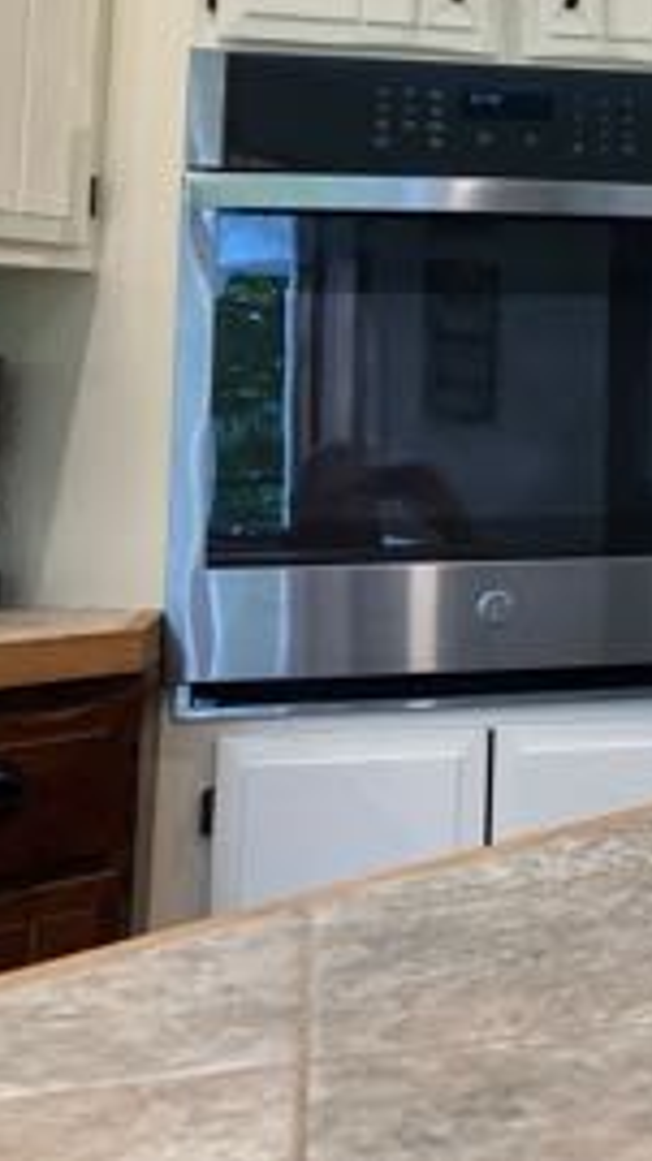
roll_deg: +0.2
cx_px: 1075
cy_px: 194
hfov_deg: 15.8
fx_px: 2093
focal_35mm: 68
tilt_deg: +7.1
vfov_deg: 30.1
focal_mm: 3.99
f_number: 1.8
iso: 50
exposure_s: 1/60
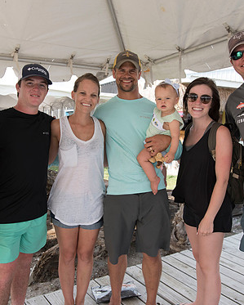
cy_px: 150
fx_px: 316
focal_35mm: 35
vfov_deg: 51.5
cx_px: 113
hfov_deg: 42.2
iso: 250
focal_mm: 24
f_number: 5.6
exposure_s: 1/250
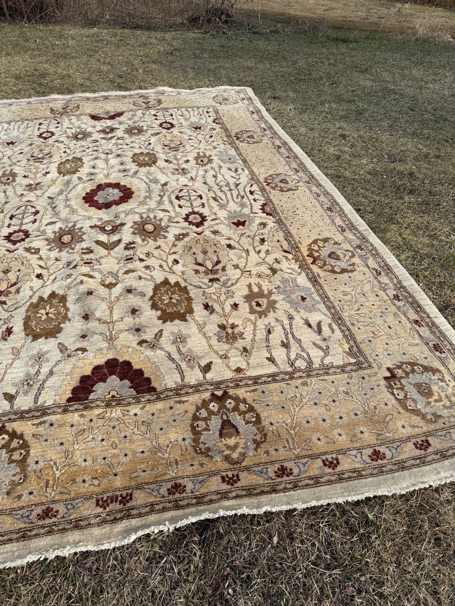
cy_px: 303
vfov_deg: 71.6
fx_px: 421
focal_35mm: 24
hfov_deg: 56.8
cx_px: 228
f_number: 1.78
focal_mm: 6.76
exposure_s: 1/3953
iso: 80
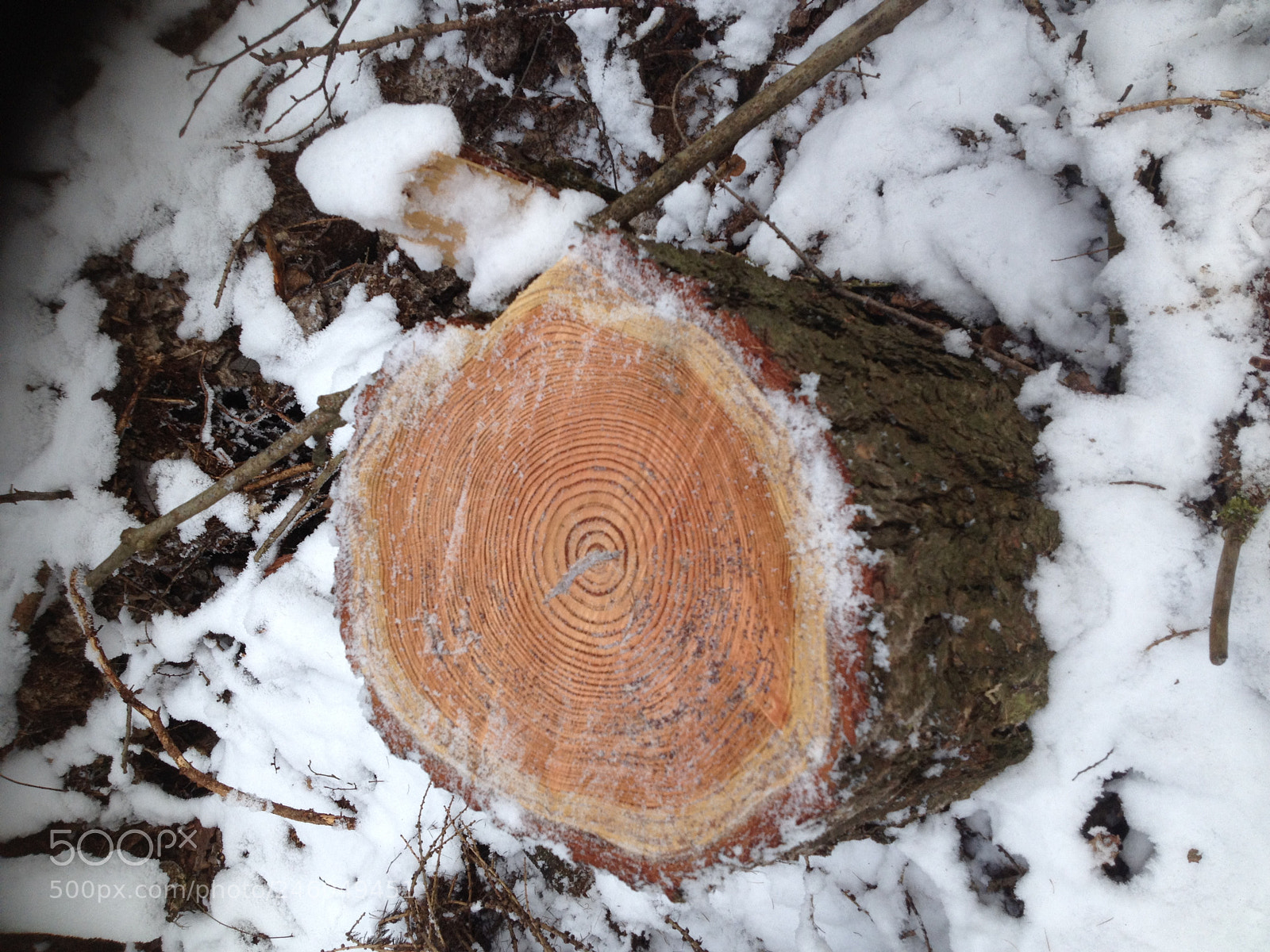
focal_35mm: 35
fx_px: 1284
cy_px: 476
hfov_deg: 52.6
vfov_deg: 40.7
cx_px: 635
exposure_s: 1/354
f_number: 2.4
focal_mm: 4.28
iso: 50
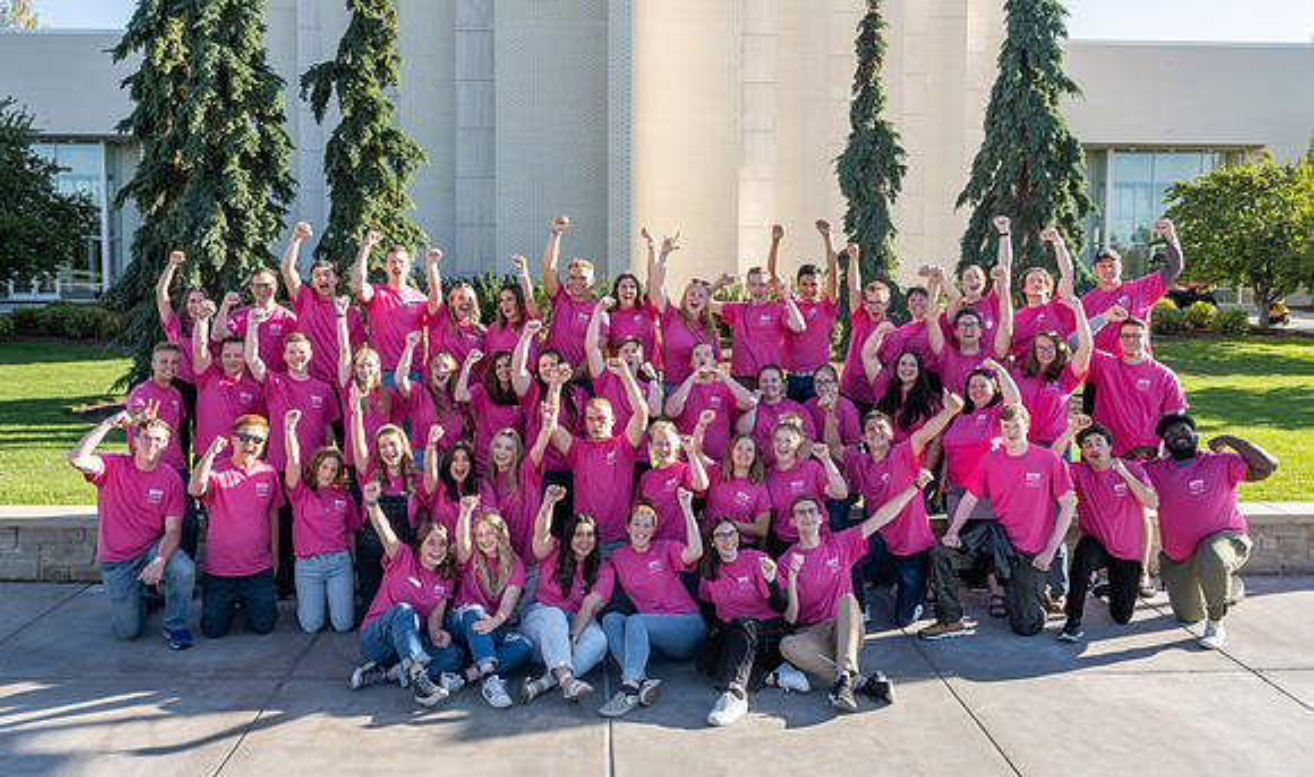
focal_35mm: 30
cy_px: 357
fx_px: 1051
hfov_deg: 64.0
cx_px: 645
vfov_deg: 40.6
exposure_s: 1/200
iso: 320
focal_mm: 28
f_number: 8
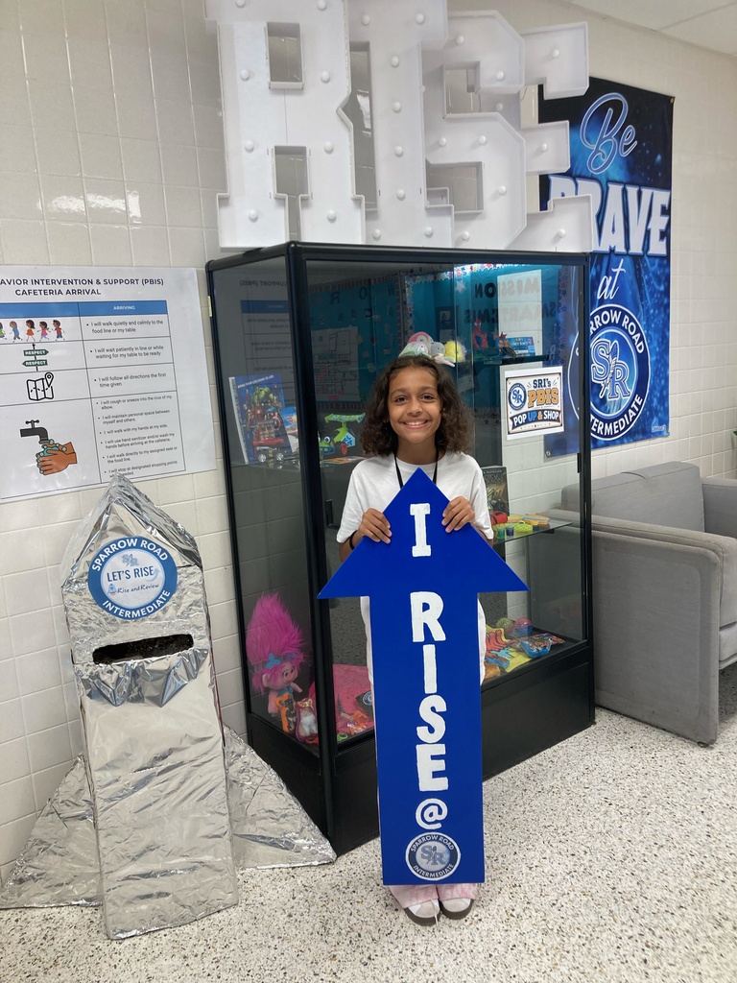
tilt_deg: -12.0
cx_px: 368
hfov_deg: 49.7
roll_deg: +3.2
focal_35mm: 28
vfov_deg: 63.4
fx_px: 795
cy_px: 492
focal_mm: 3.99
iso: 64
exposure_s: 1/60
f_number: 1.8
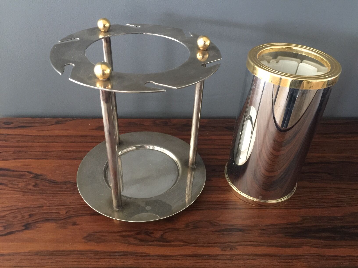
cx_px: 179
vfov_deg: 48.2
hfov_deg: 61.7
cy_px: 134
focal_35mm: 29
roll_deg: -3.7
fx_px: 300
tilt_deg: -36.6
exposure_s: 1/8
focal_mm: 4.15
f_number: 2.2
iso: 160
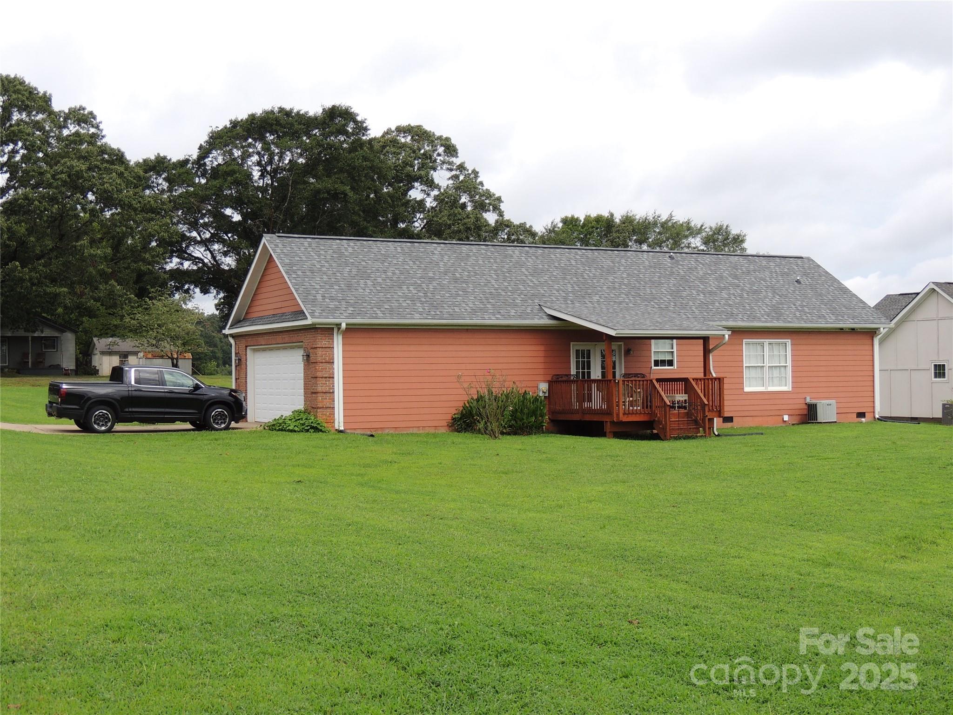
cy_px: 358
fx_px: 1294
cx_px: 476
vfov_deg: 30.9
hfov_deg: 40.4
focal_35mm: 47
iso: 100
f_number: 3.5
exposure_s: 1/640
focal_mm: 8.3
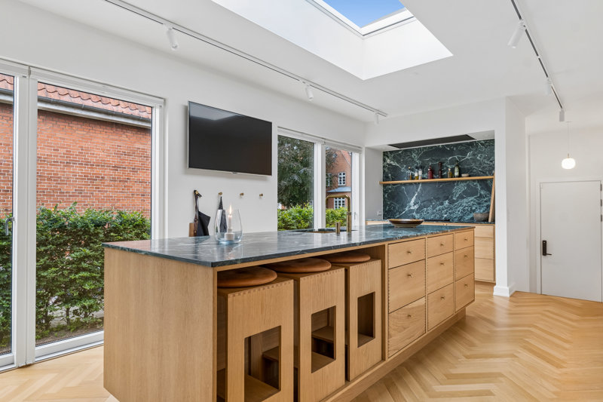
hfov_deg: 79.2
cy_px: 201
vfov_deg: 57.8
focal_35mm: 22
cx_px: 302
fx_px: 364
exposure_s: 1/6
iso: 200
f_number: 8
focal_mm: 14.5
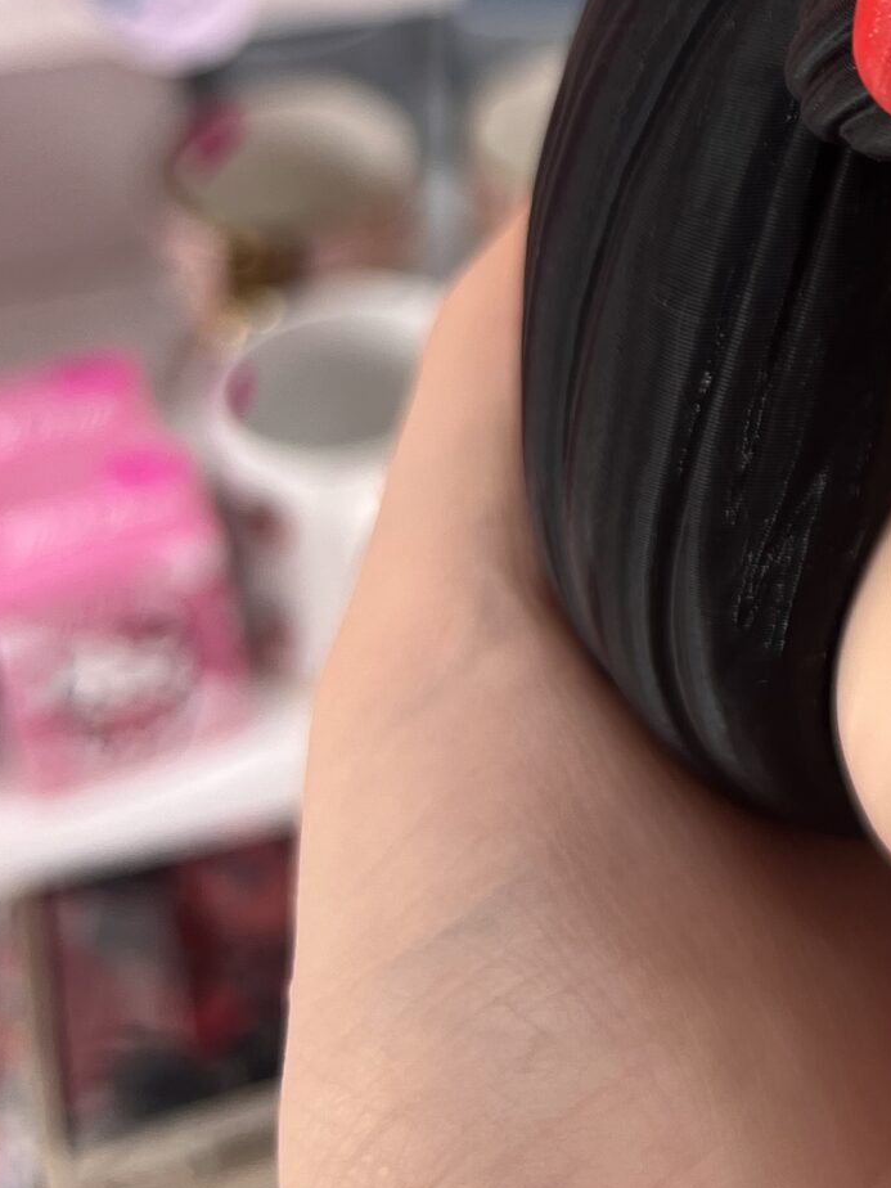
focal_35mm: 72
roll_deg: -6.0
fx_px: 2471
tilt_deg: -31.3
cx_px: 1184
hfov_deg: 18.8
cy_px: -72
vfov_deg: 25.3
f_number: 1.5
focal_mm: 5.7
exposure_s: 1/121
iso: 32
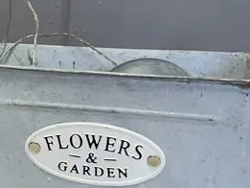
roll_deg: -1.5
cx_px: -120
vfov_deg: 15.7
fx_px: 679
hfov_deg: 18.6
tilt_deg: -7.4
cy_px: 56
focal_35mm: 94
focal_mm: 6.86
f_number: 1.78
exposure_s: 1/100
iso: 80
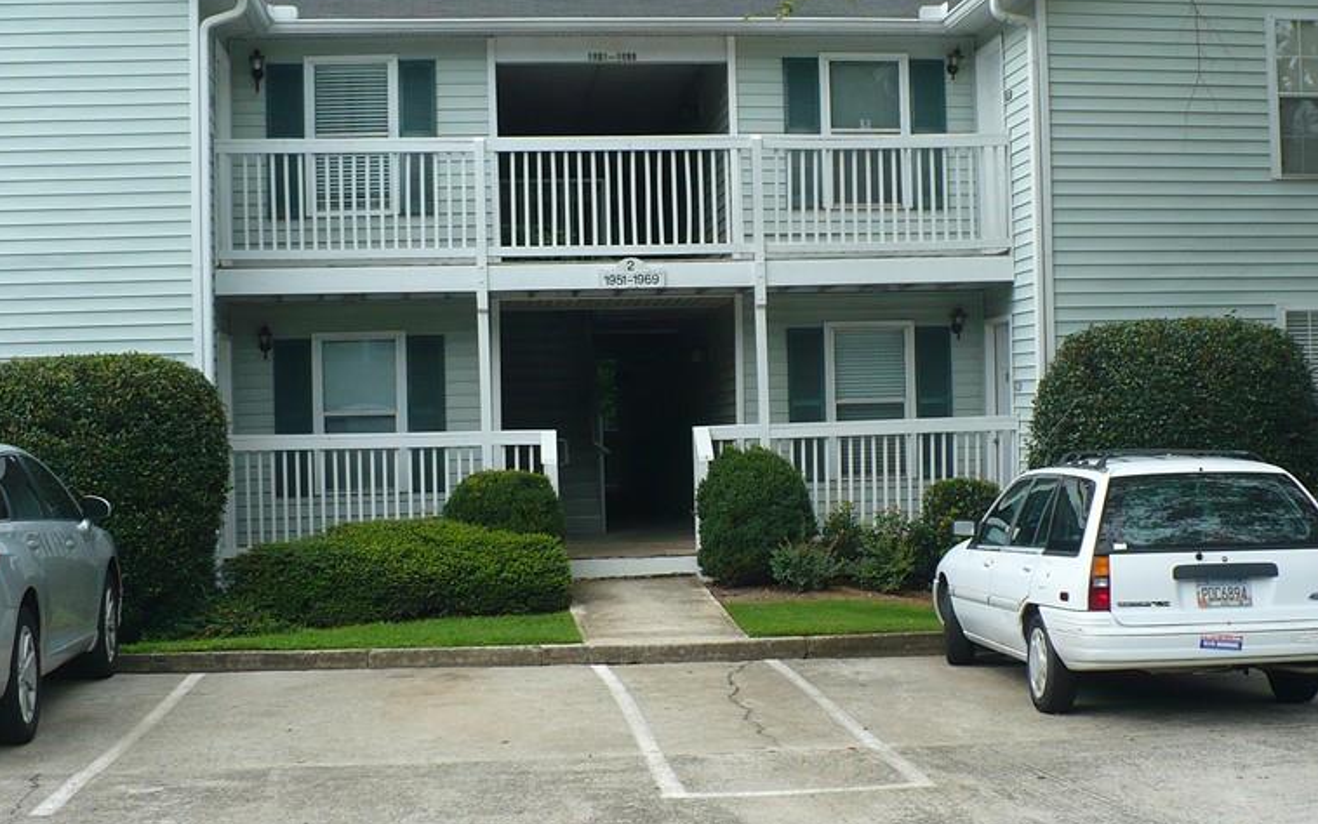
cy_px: 417
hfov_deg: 38.1
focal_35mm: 53
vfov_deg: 24.4
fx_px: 1904
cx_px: 762
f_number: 2.8
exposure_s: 1/320
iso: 100
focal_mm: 6.1
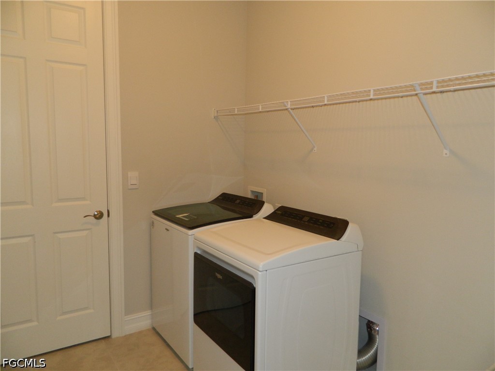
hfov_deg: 69.4
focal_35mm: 25
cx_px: 248
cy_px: 186
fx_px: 357
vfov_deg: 54.9
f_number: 3.1
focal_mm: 4.5
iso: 200
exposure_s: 1/30
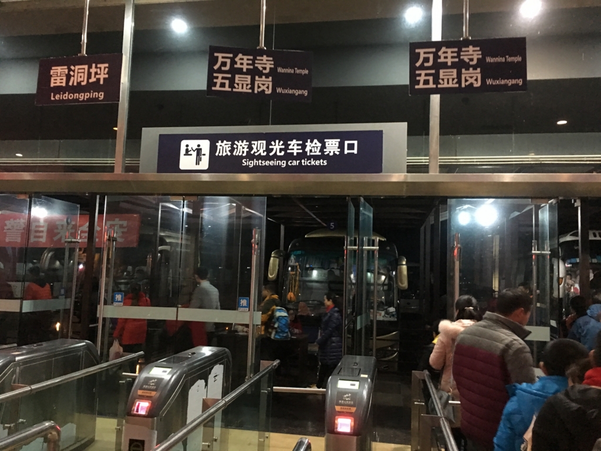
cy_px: 226
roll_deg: -2.8
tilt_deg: +6.7
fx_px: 503
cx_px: 300
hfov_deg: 61.7
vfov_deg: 48.2
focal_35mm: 29
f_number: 2.2
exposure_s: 1/8
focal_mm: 4.15
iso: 125
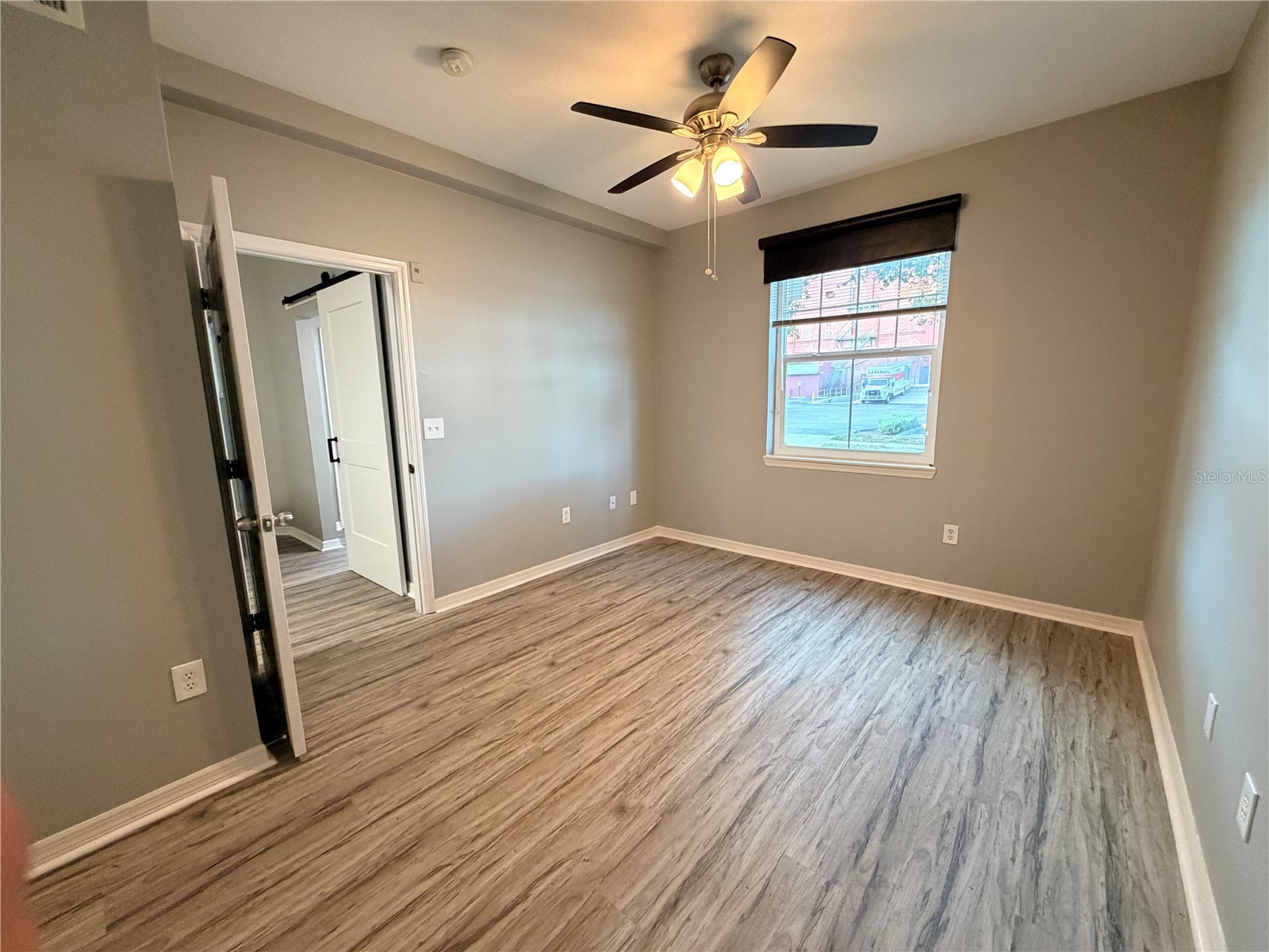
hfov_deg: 102.1
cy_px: 476
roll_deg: +1.8
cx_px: 634
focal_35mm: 14
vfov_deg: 85.7
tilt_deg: -9.4
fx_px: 513
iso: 400
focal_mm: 2.22
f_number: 2.2
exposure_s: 1/60
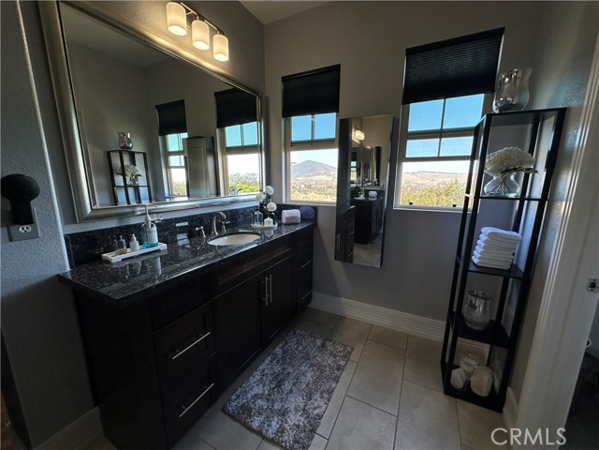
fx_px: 242
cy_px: 225
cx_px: 300
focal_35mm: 14
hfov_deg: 102.1
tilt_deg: -10.0
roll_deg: -0.4
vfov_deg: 85.7
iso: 50
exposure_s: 1/120
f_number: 2.2
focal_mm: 2.22
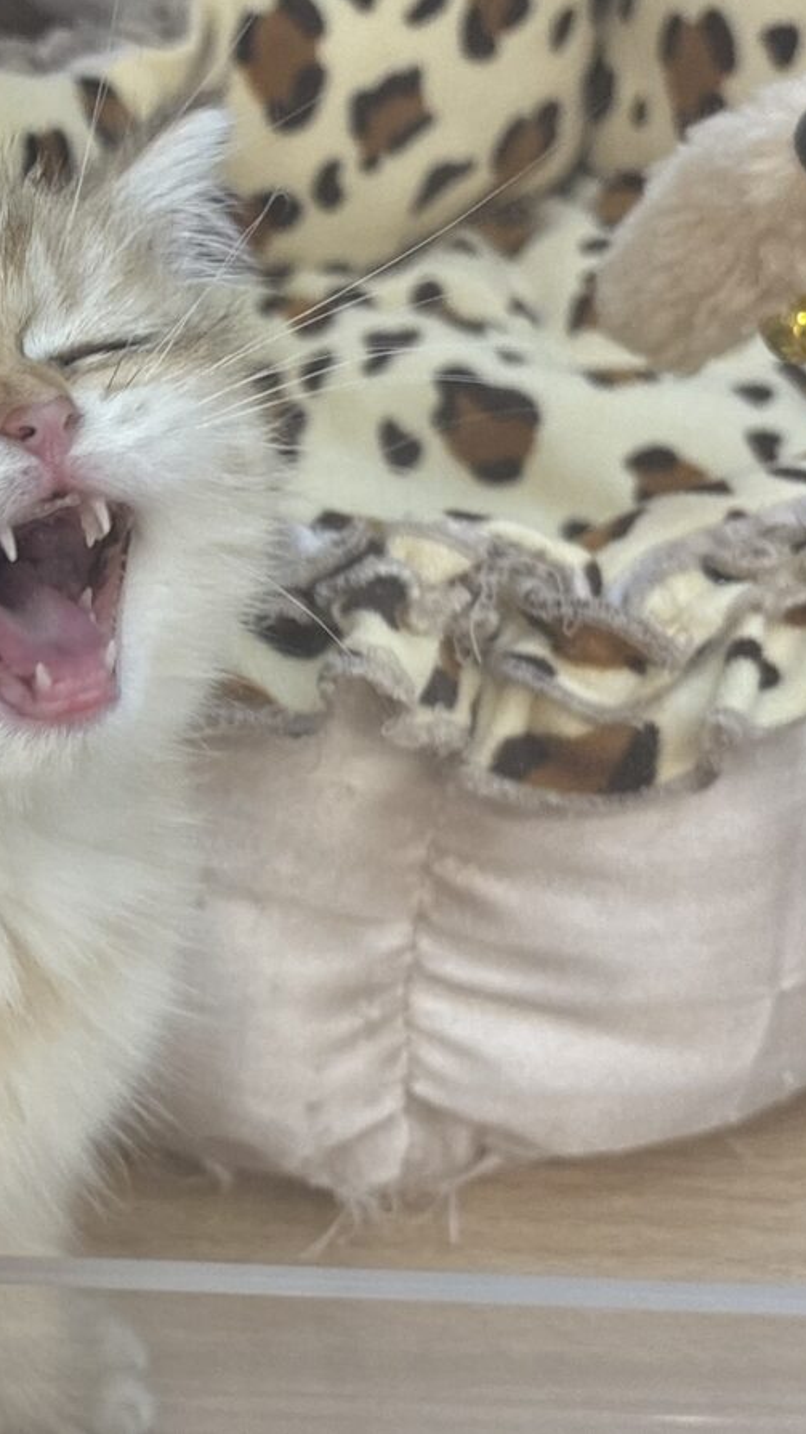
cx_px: -135
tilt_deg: -40.9
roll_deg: +2.1
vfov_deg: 27.9
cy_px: 715
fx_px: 2889
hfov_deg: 15.4
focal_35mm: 76
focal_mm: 5.96
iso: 80
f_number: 1.6
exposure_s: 1/50
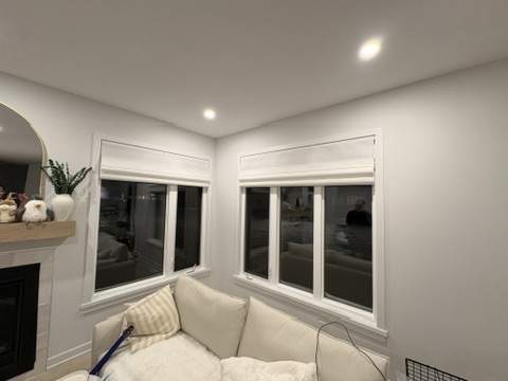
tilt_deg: +4.4
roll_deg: -0.8
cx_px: 254
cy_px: 190
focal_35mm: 14
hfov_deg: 102.1
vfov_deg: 85.7
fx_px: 205
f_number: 2.2
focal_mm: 2.22
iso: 200
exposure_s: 1/60
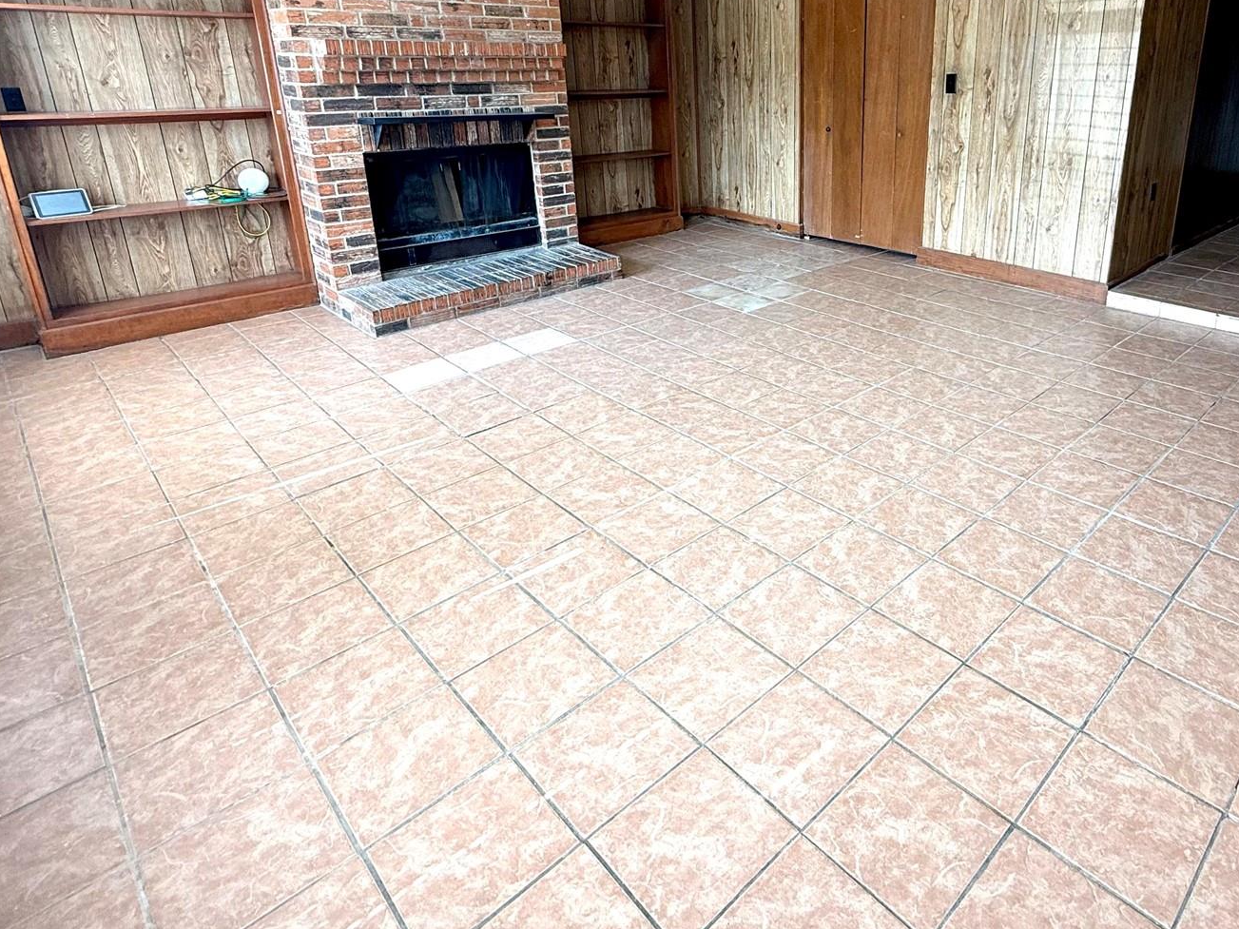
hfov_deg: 74.5
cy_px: 307
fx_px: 787
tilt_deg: -17.8
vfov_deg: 59.6
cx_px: 803
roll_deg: -0.8
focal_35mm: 22
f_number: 2.2
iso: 64
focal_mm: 2.22
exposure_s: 1/99
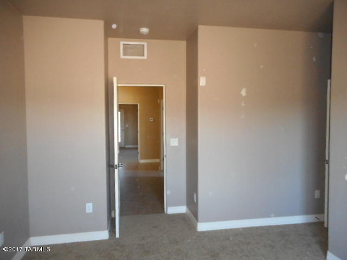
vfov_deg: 54.9
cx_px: 174
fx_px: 251
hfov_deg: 69.4
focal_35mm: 25
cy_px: 130
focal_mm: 4.5
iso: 500
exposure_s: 1/25
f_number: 3.7
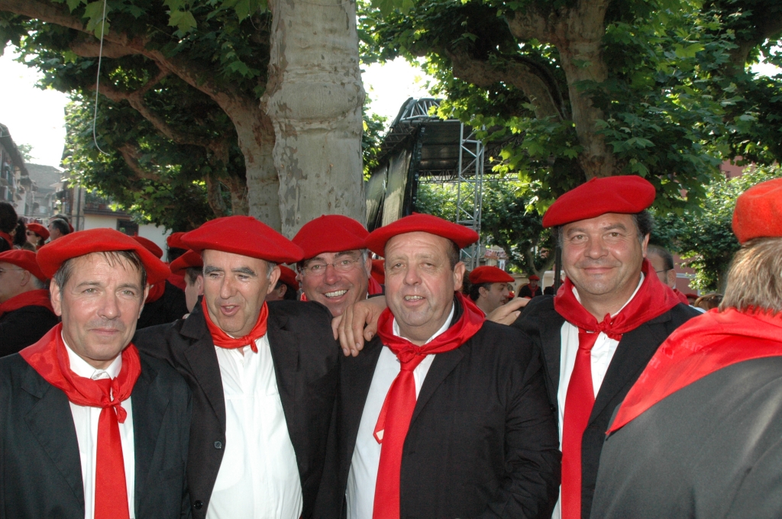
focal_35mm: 38
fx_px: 814
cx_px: 391
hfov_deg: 51.3
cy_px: 260
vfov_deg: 35.4
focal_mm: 25
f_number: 9
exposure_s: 1/320
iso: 800
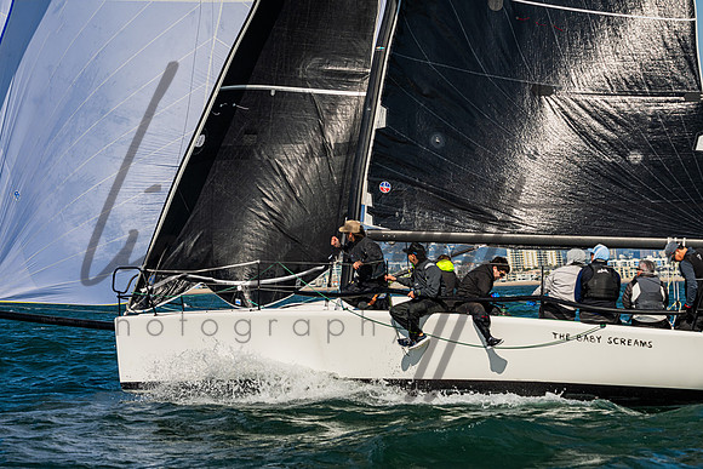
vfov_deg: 9.5
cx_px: 352
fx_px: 2832
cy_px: 234
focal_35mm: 145
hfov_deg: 14.2
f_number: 8
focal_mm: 145
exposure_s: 1/3200
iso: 400
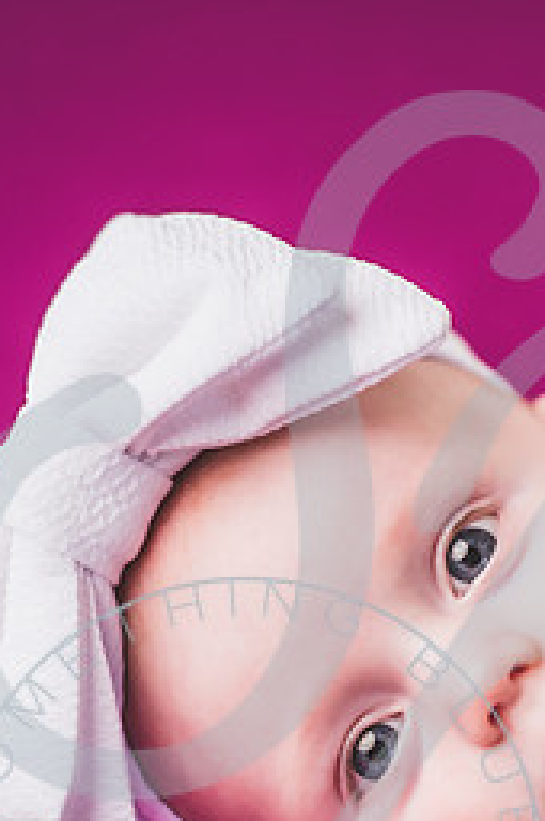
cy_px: 632
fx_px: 2004
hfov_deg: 15.4
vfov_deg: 22.9
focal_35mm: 88
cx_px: 391
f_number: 2.8
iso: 320
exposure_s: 1/320
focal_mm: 50
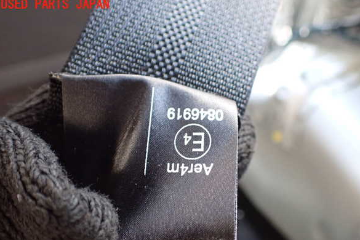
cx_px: 182
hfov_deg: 58.7
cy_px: 135
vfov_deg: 41.0
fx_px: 320
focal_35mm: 32
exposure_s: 1/80
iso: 800
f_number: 2.3
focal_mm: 5.4
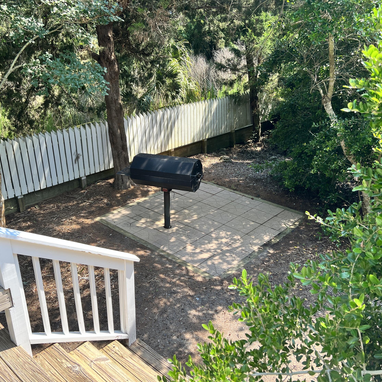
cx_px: 169
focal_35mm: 31
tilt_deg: -25.0
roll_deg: +1.0
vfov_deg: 52.5
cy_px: 192
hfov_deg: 52.4
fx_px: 387
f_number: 1.5
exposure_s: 1/780
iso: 50
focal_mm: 5.7
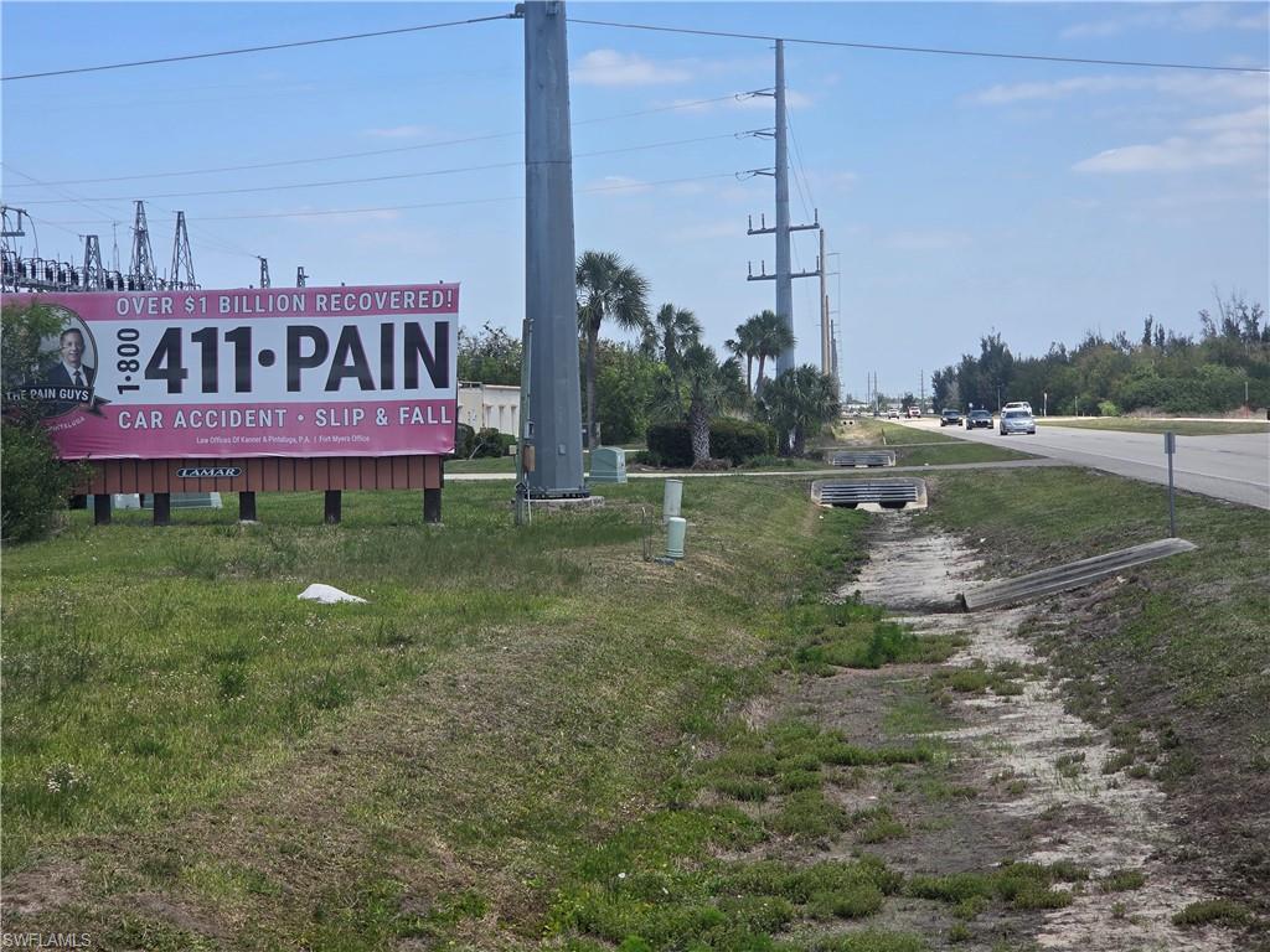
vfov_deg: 21.3
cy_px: 476
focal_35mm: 69
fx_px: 2531
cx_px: 635
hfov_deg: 28.2
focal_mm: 7
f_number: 2.4
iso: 25
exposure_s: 1/1208
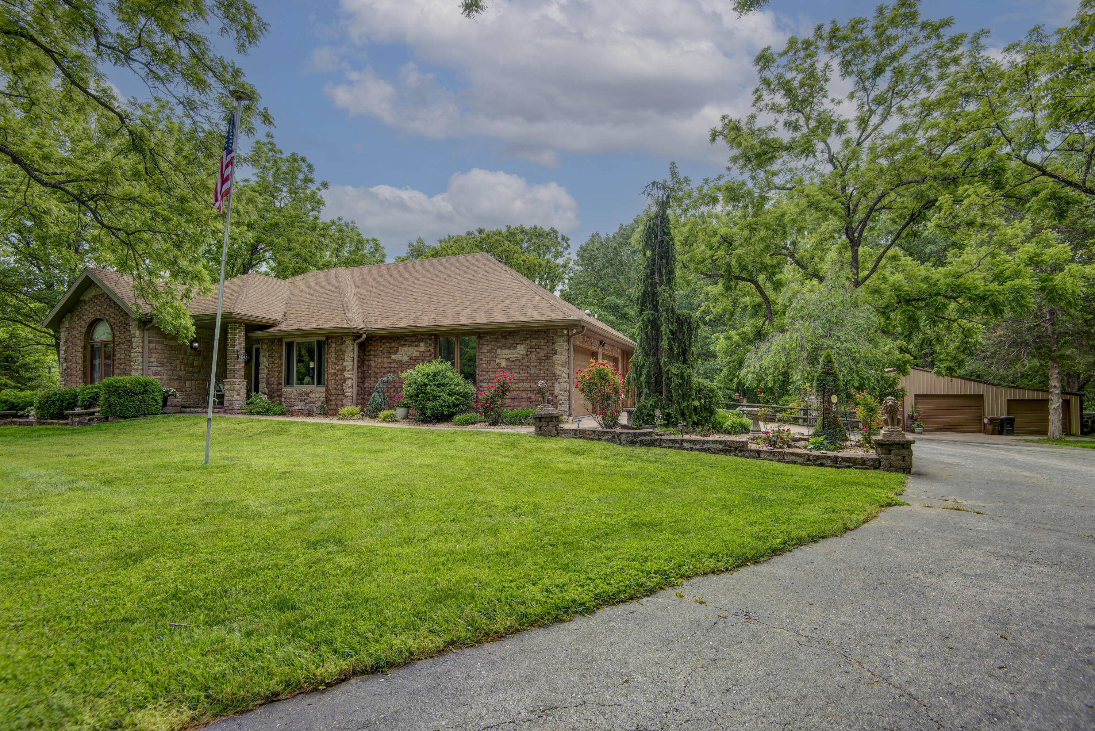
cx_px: 548
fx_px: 487
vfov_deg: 73.8
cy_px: 366
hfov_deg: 96.7
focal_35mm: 16
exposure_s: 1/100
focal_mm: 16
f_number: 6.3
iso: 100
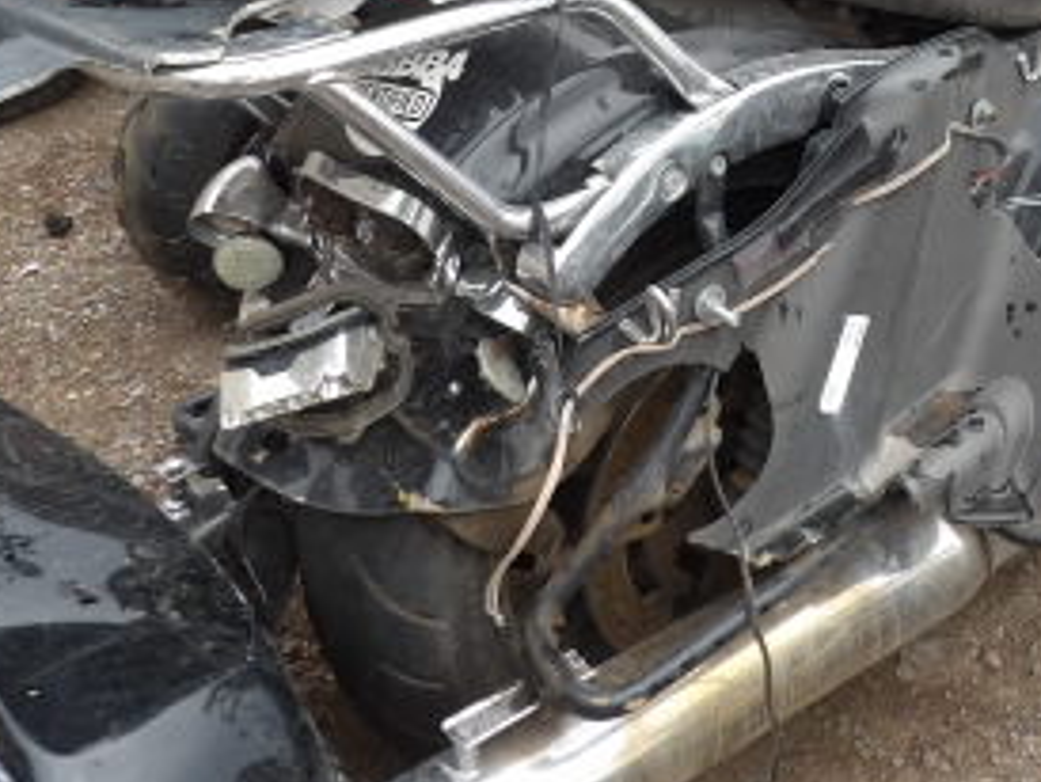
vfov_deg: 25.0
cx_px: 794
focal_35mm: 56
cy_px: 8
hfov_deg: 33.6
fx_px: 1686
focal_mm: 4.3
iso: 100
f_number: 3.2
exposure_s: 1/41
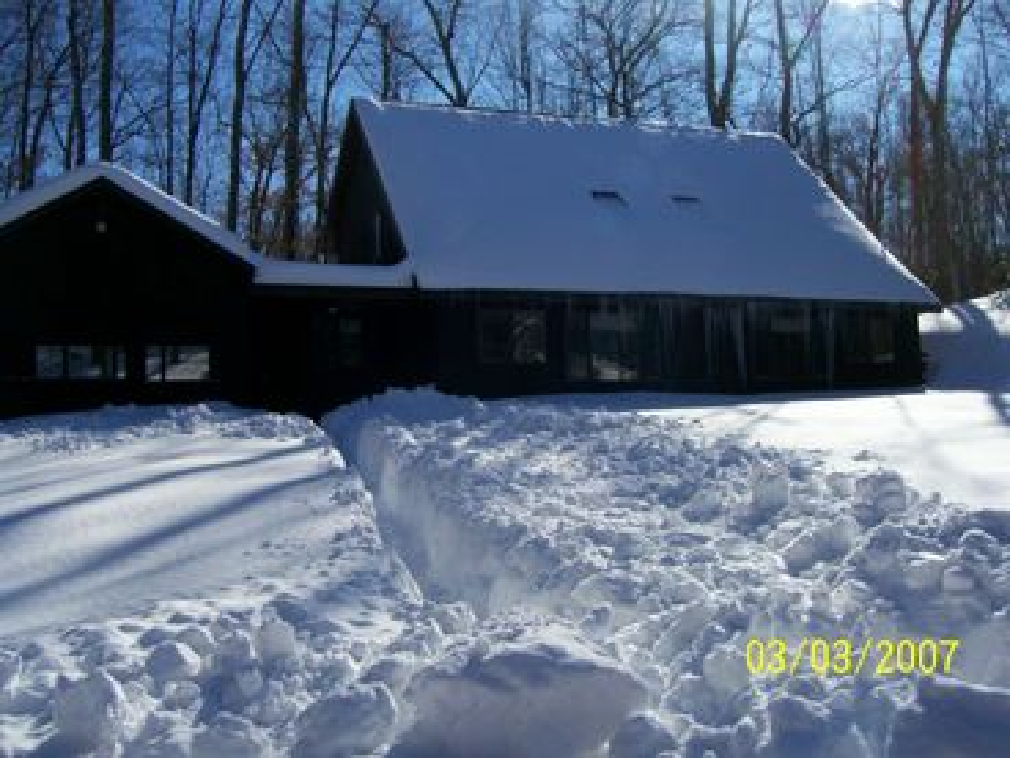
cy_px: 379
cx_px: 505
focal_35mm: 34
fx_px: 992
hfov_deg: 54.0
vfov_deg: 41.8
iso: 80
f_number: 5.1
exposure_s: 1/1073
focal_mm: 5.6
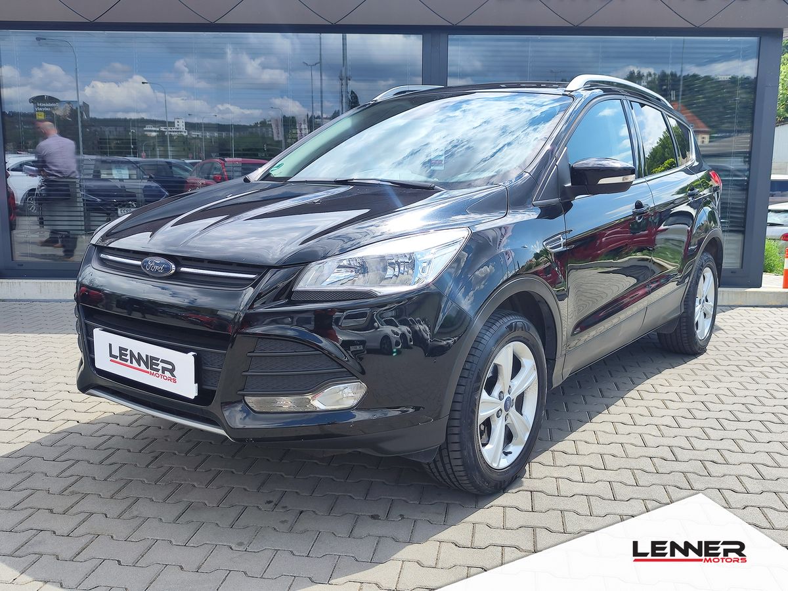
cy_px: 296
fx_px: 524
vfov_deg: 58.9
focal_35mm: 23
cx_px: 394
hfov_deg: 73.9
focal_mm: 7.01
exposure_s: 1/560
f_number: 1.69
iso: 50
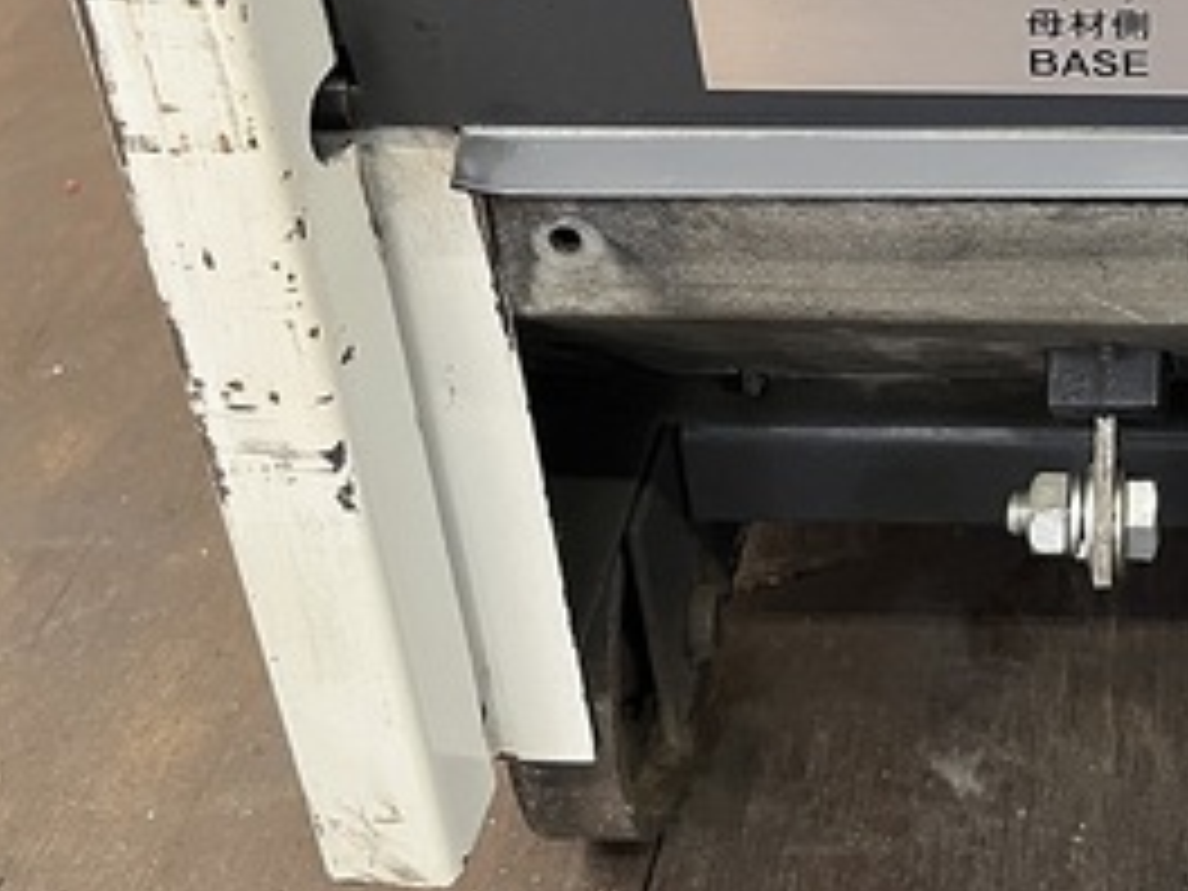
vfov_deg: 22.5
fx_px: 2162
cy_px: 36
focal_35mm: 63
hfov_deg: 28.5
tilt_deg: -31.9
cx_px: 1238
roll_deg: -1.6
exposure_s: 1/60
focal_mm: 5.1
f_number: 1.6
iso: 400
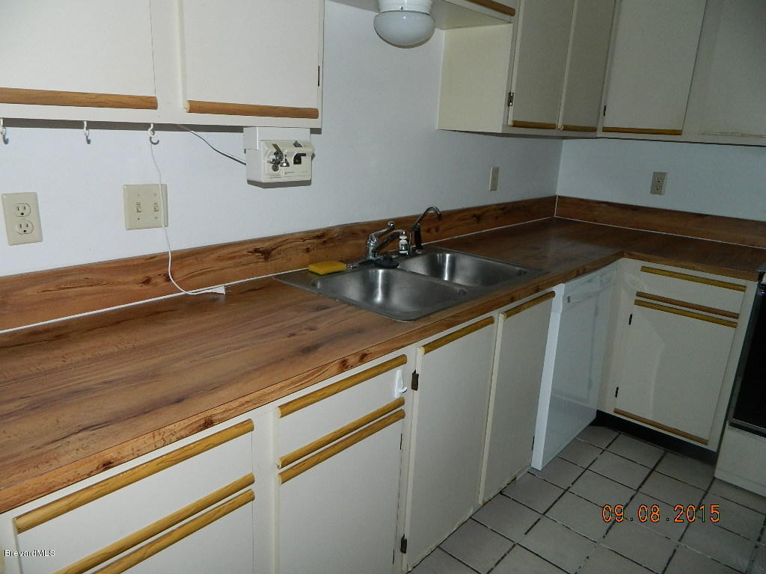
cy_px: 287
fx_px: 553
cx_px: 383
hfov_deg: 69.4
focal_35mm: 25
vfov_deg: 54.9
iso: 200
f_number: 3.1
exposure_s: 1/30
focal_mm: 4.5
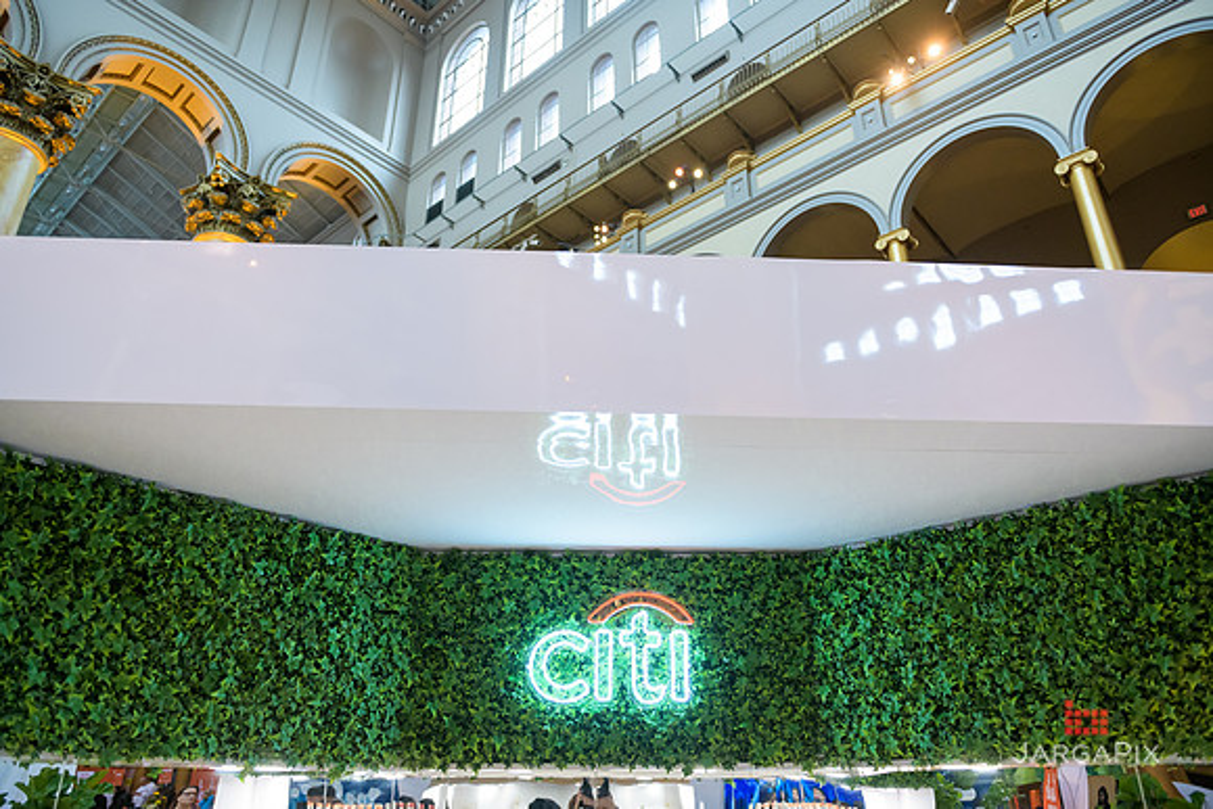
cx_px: 606
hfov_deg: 73.7
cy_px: 404
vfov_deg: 53.2
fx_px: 809
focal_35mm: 24
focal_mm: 24
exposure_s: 1/125
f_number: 3.2
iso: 1600
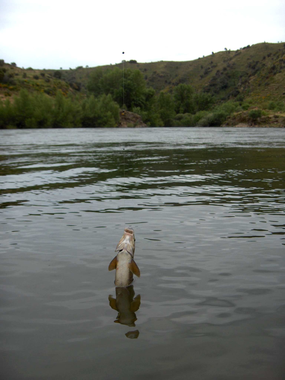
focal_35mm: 39
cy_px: 190
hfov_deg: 36.8
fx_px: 428
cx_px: 142
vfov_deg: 47.9
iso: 100
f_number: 2.8
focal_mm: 8
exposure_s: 1/243
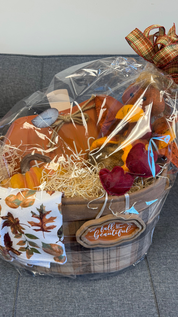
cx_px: 91
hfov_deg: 42.9
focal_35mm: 27
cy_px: 162
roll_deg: -0.7
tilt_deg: -32.2
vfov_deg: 69.8
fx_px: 226
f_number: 1.78
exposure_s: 1/120
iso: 125
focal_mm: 6.76
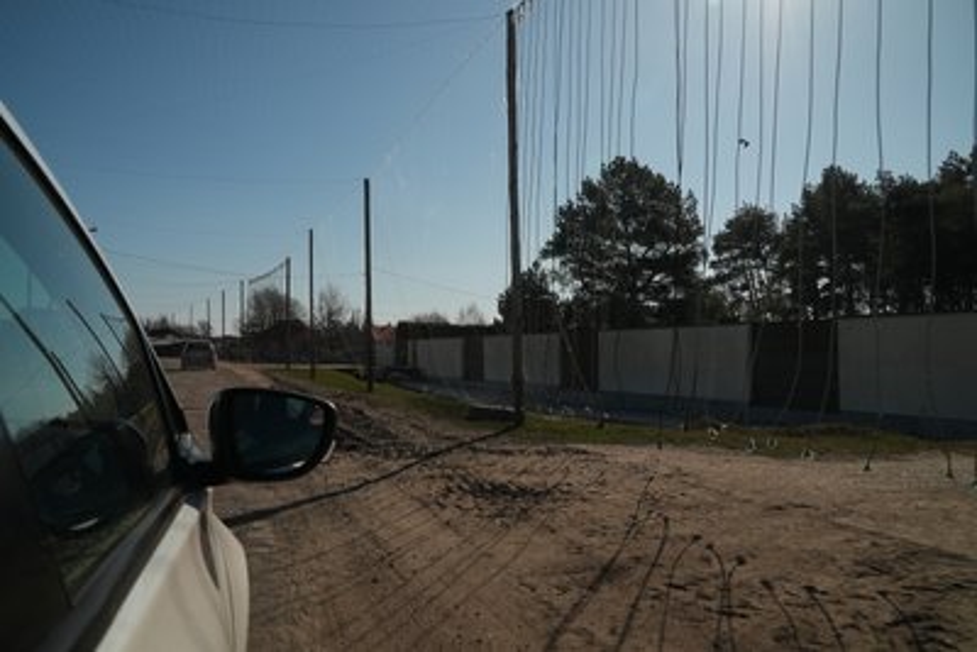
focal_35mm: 24
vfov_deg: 53.2
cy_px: 326
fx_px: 652
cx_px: 488
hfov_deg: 73.7
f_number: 10
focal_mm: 24
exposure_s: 1/500
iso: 500
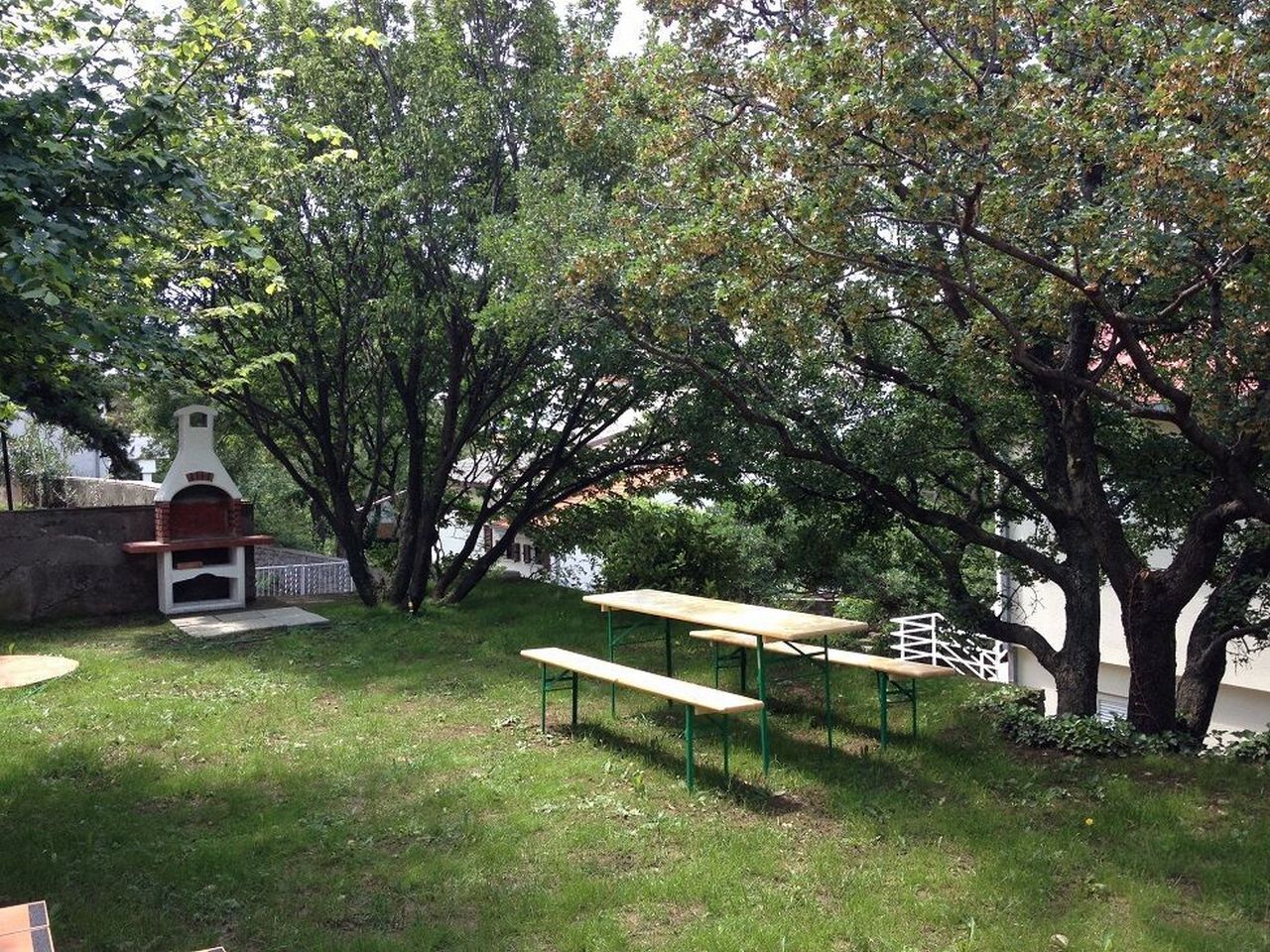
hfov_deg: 52.6
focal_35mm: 35
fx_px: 1284
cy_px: 476
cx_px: 635
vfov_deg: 40.7
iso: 50
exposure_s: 1/292
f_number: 2.4
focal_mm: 4.28
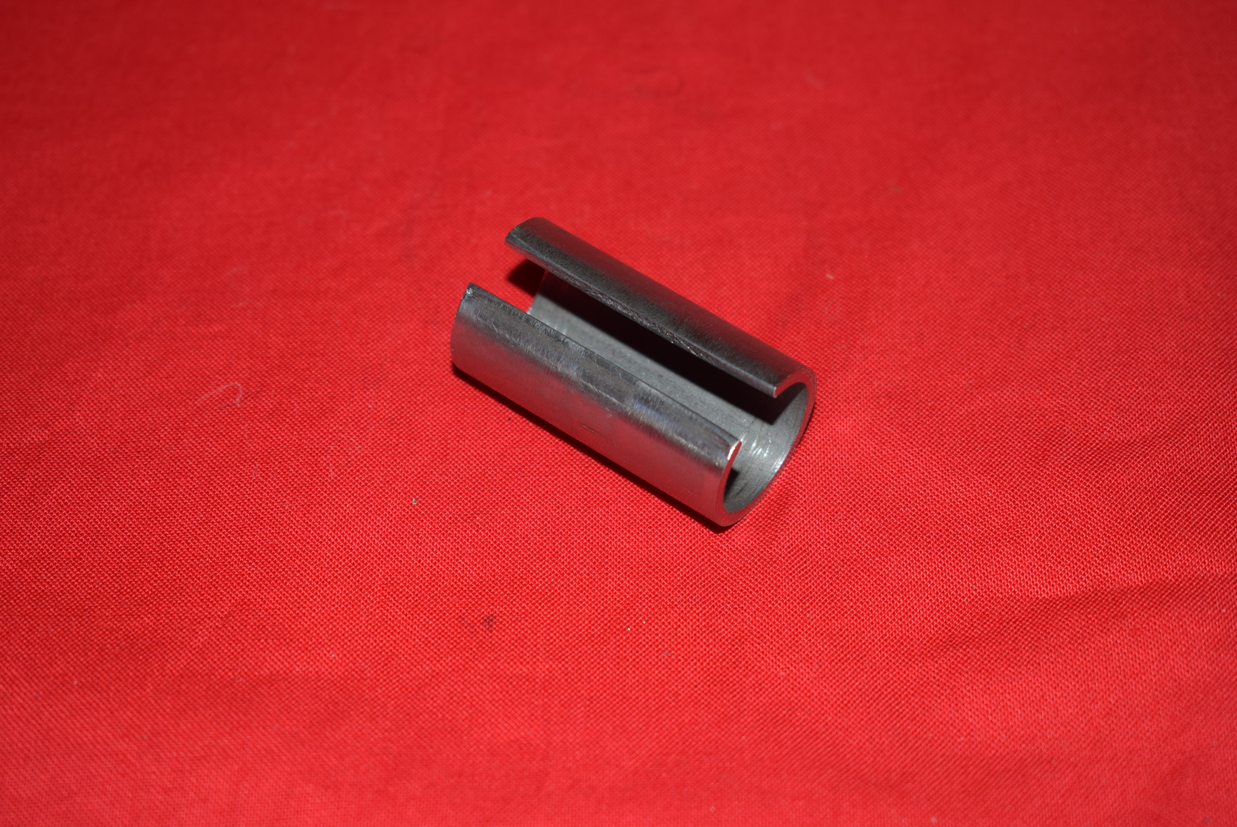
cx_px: 618
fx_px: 2476
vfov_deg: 19.0
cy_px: 414
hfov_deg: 28.1
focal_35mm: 72
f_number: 5.3
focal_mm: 48
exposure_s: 1/60
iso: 400
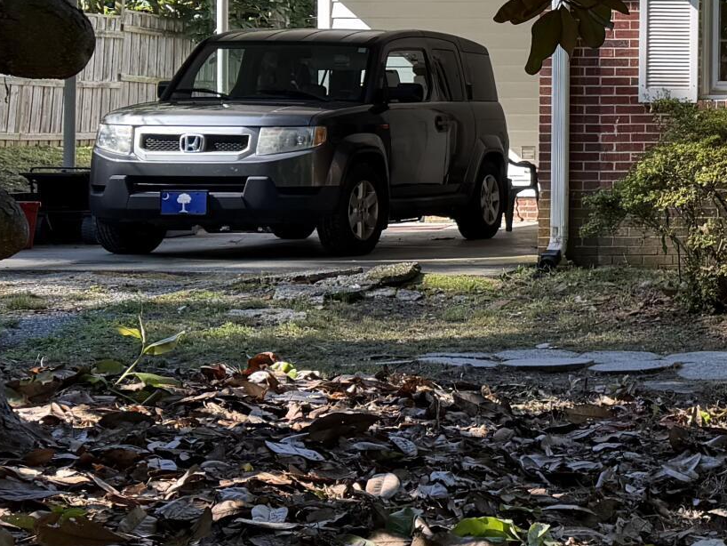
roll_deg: -0.5
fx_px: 1849
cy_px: 100
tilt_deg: +1.5
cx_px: 1225
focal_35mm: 88
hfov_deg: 18.5
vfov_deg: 16.7
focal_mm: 6.76
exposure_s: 1/617
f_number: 1.78
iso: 80
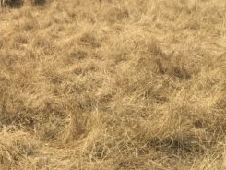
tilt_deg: -1.4
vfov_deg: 19.6
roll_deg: +1.0
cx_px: -14
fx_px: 464
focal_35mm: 71
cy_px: -30
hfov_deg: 25.6
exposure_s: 1/1876
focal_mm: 4.15
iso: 25
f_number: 2.2
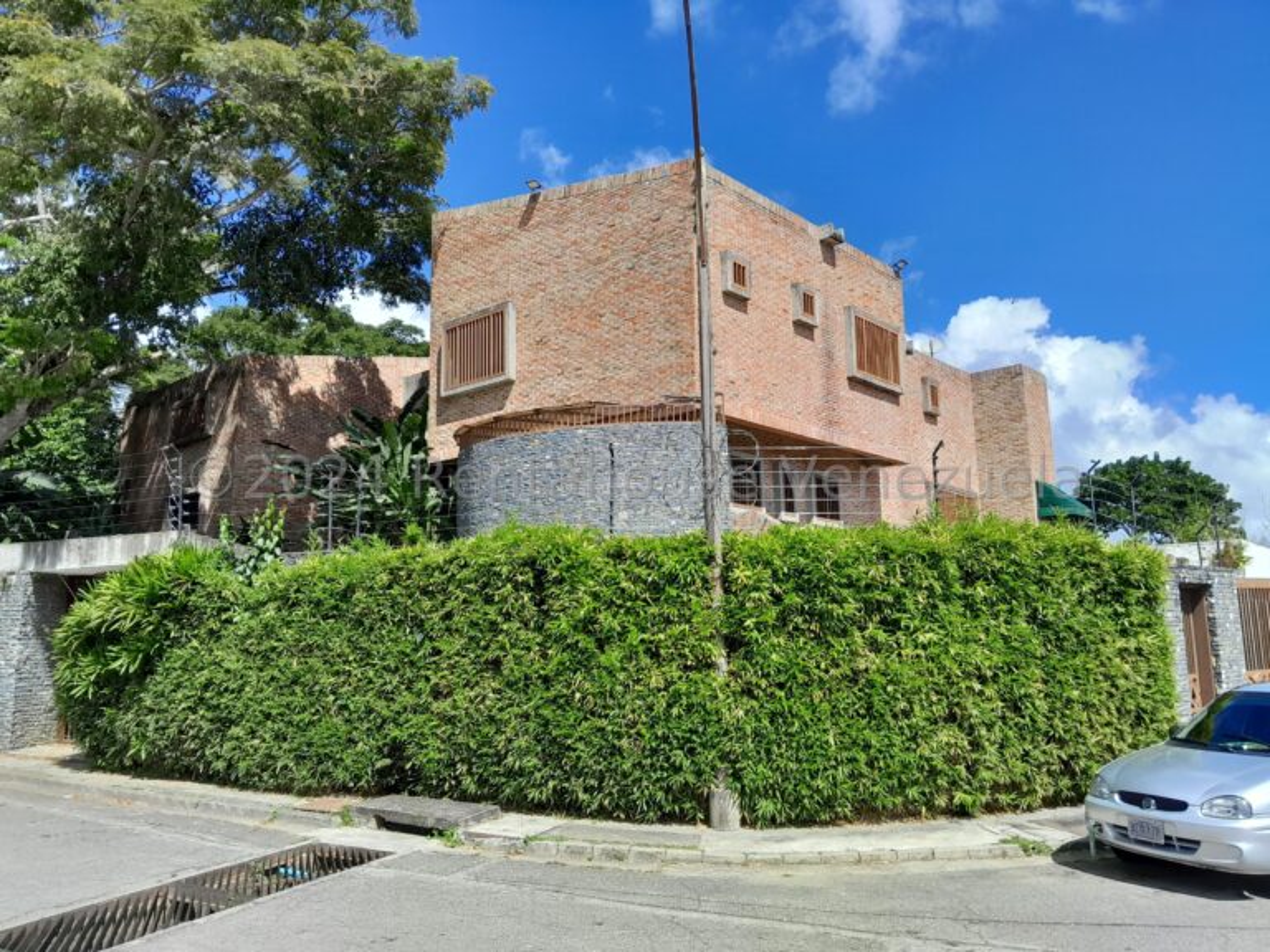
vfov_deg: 53.1
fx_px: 954
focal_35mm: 26
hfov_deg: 67.3
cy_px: 476
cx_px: 635
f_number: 1.8
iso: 40
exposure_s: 1/463
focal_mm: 3.98
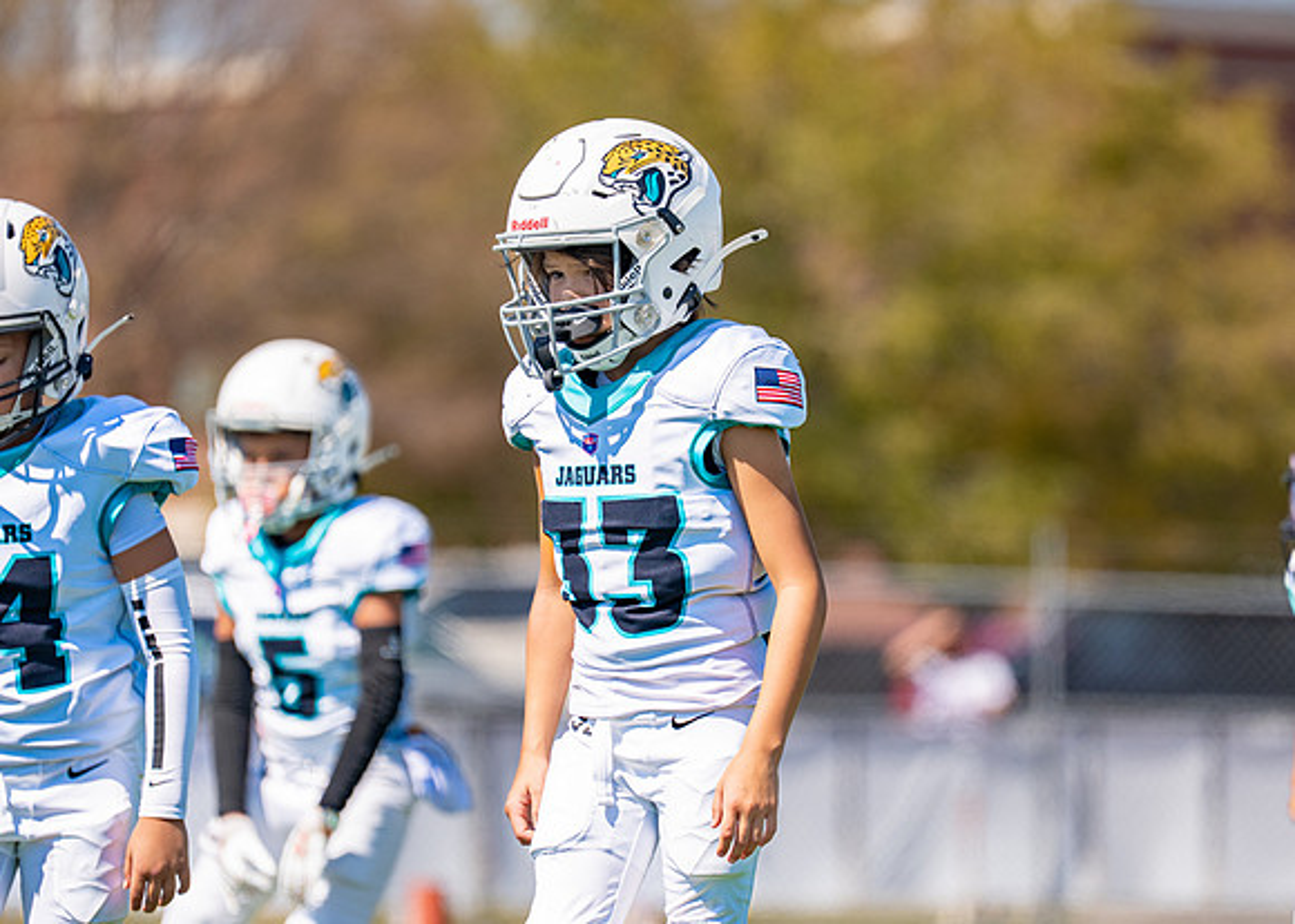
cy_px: 493
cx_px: 671
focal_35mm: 316
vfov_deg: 4.5
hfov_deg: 6.4
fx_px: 11635
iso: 100
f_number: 2.8
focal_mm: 200
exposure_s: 1/2000
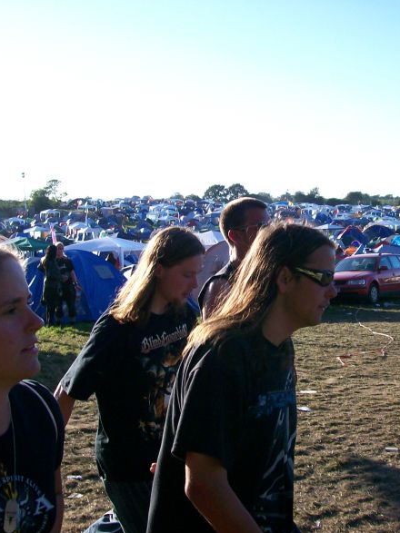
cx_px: 213
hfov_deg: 29.7
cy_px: 264
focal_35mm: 49
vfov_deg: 38.9
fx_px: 755
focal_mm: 6
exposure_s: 1/764
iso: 80
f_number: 2.7
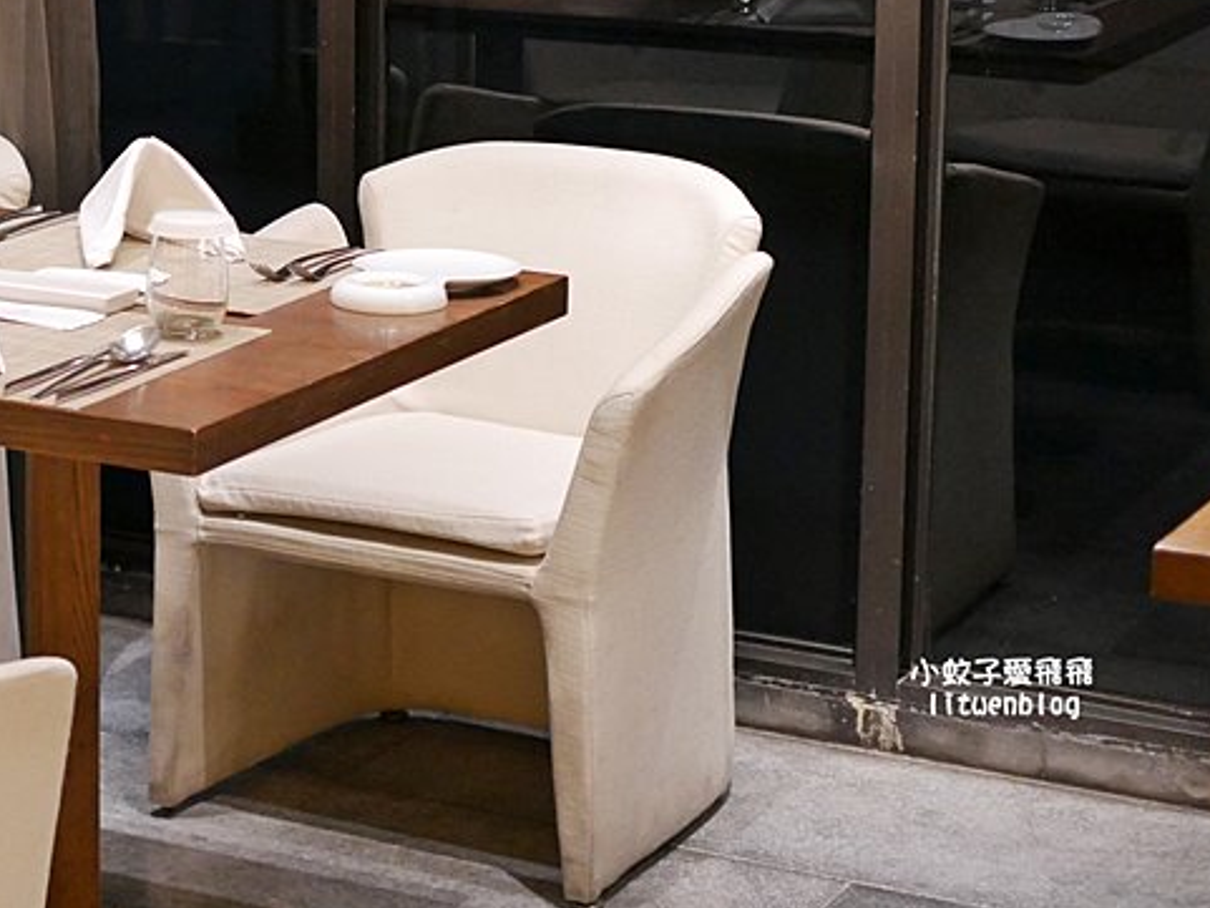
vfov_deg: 14.1
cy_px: 107
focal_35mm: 104
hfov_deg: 18.4
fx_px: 3636
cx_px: 0
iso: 2000
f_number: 1.8
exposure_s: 1/60
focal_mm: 25
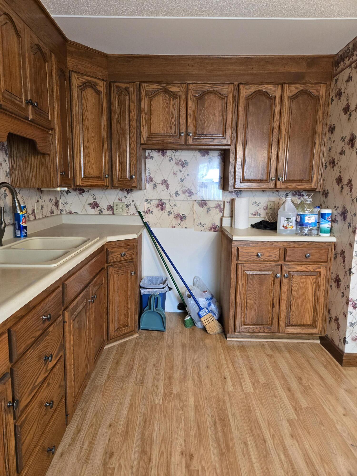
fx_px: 316
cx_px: 178
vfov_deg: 73.9
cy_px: 238
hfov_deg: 58.9
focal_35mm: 23
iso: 400
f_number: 1.8
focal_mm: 5.4
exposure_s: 1/120
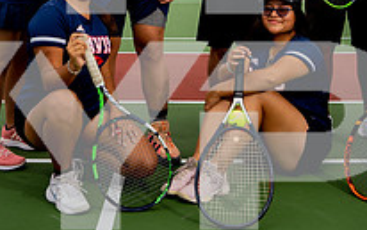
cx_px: 171
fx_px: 691
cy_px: -79
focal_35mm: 69
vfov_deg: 17.6
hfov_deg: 29.8
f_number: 5.6
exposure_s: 1/100
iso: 50
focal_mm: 24
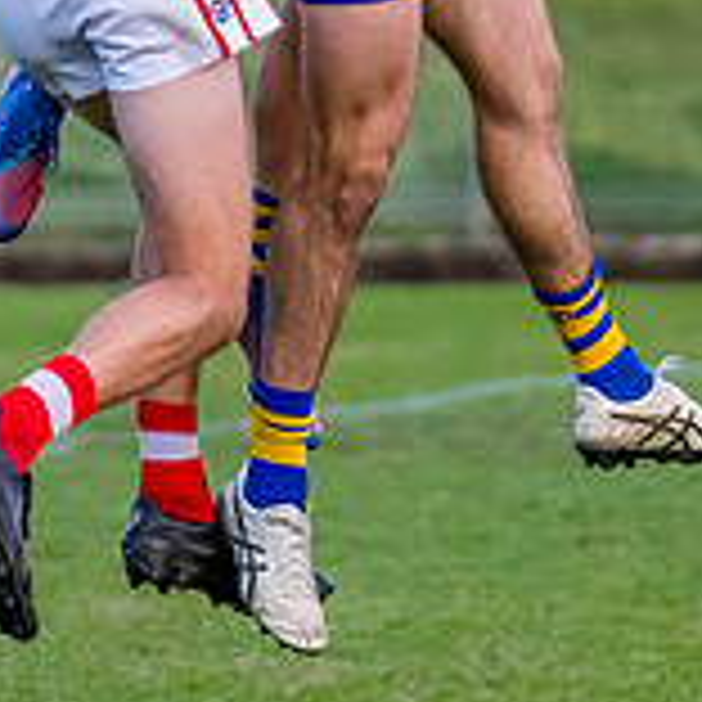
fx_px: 23288
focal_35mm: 1015
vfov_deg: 1.7
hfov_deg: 1.7
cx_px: 119
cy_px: 177
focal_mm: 195
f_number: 4
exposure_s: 1/1600
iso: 1600
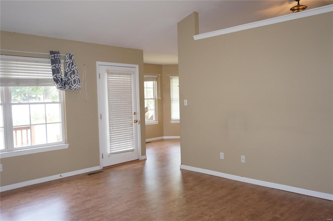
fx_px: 277
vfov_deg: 43.5
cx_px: 166
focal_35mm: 30
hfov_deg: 62.0
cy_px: 110
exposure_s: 1/160
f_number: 4
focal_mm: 20
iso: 800
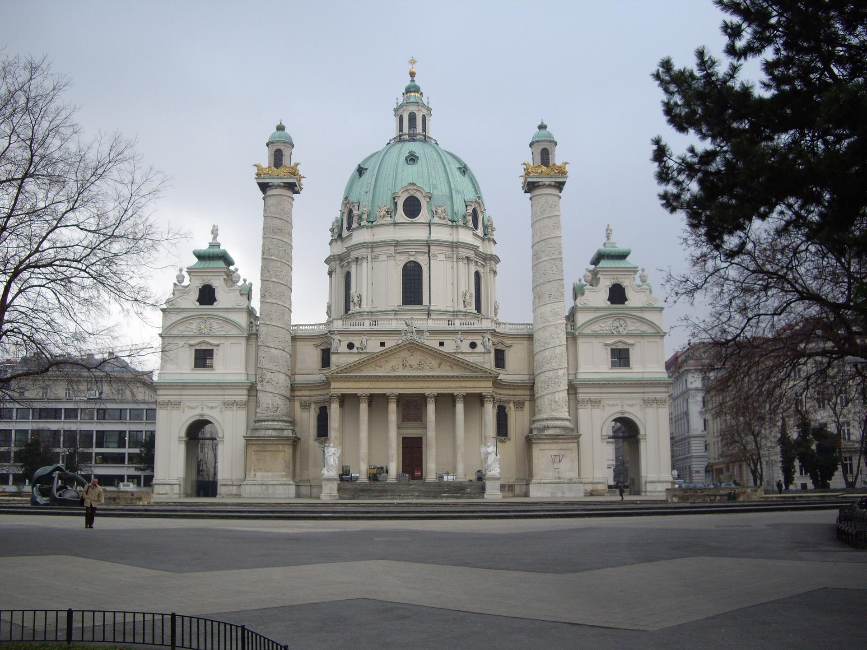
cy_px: 325
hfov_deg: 49.0
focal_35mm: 38
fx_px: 952
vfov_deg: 37.7
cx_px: 434
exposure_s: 1/160
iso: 100
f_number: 2.8
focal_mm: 7.9
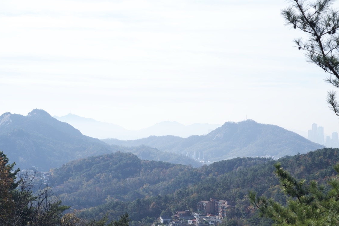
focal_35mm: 90
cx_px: 181
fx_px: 847
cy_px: 126
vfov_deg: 15.2
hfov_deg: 22.6
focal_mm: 79
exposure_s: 1/200
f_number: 5.6
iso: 50
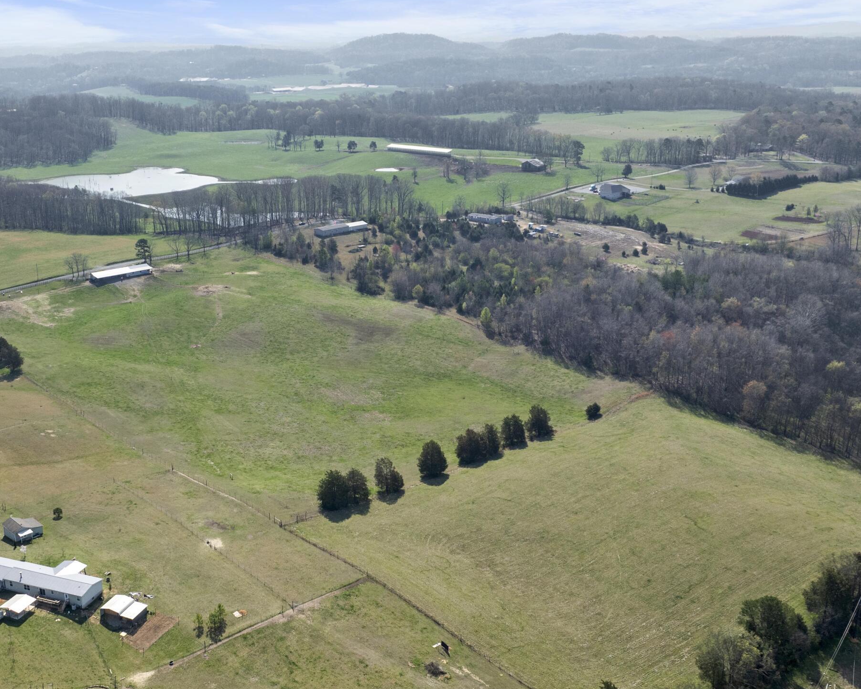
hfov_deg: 46.5
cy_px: 388
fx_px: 994
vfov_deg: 38.2
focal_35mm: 39
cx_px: 327
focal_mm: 12.29
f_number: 2.8
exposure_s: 1/400
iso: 240
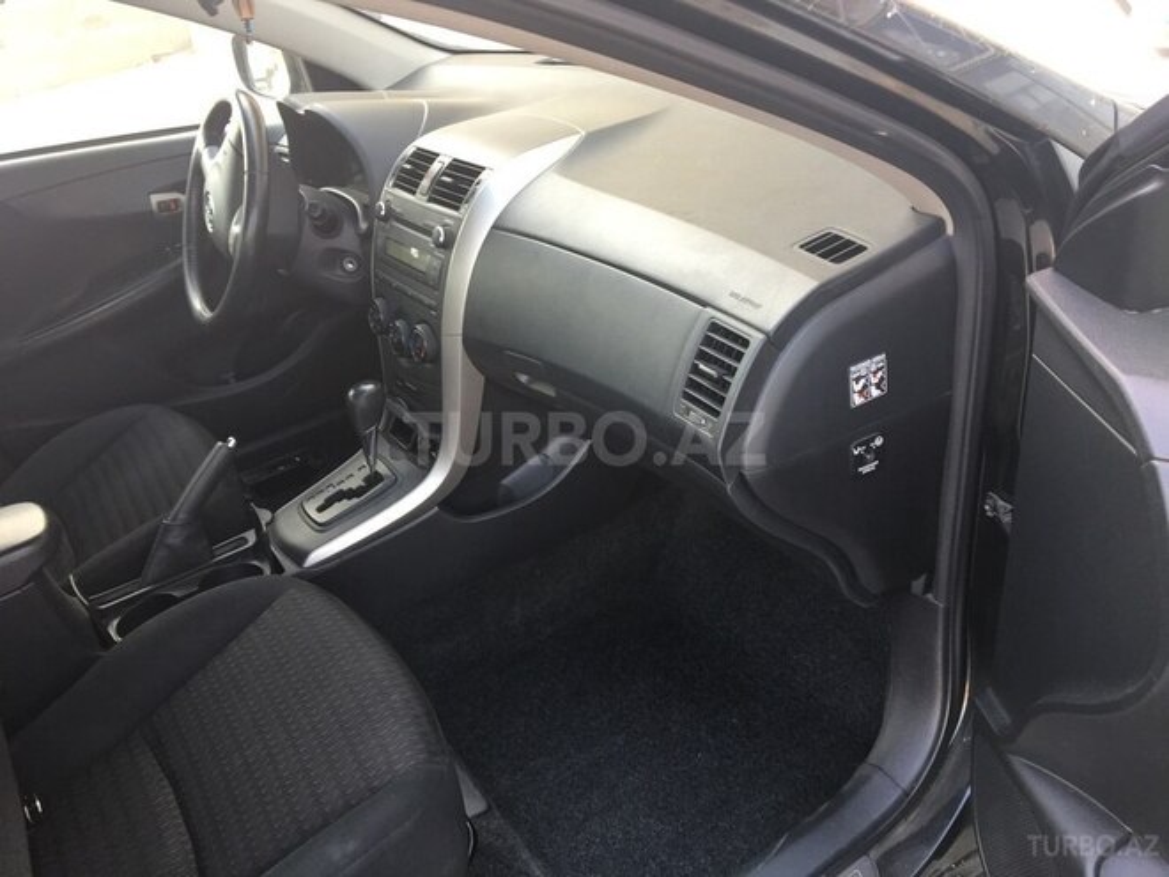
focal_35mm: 29
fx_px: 979
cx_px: 584
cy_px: 438
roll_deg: +7.4
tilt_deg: -28.7
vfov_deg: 48.2
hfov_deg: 61.7
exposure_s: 1/50
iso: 32
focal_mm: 4.15
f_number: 2.2
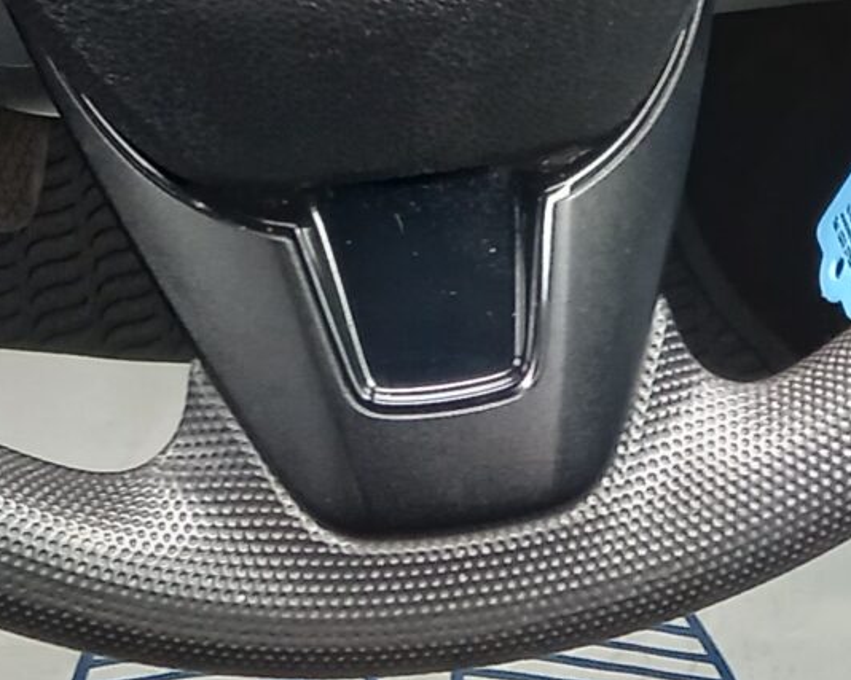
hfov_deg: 16.4
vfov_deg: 12.4
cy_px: -385
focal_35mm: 117
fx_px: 2946
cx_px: 244
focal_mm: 4.6
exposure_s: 1/40
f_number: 2
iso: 200
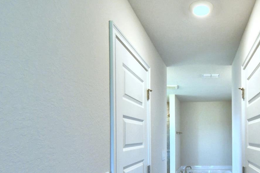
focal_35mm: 27
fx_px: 195
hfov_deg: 63.8
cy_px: 136
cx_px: 192
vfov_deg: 45.7
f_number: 4.5
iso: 400
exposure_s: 1/100
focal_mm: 10
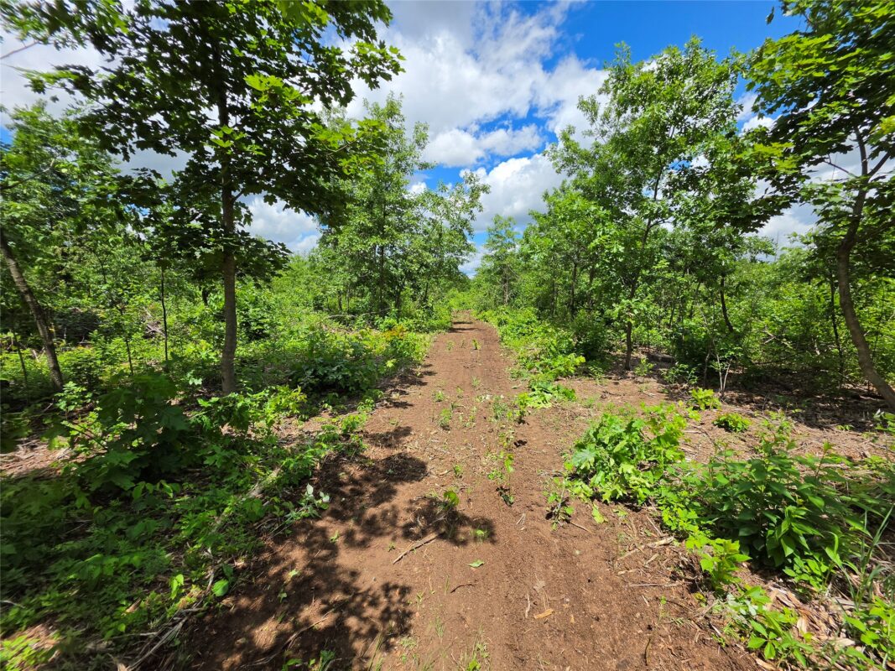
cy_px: 336
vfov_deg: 89.9
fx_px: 336
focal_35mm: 13
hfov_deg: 106.2
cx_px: 448
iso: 32
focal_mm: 2.2
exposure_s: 1/2082
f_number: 1.9
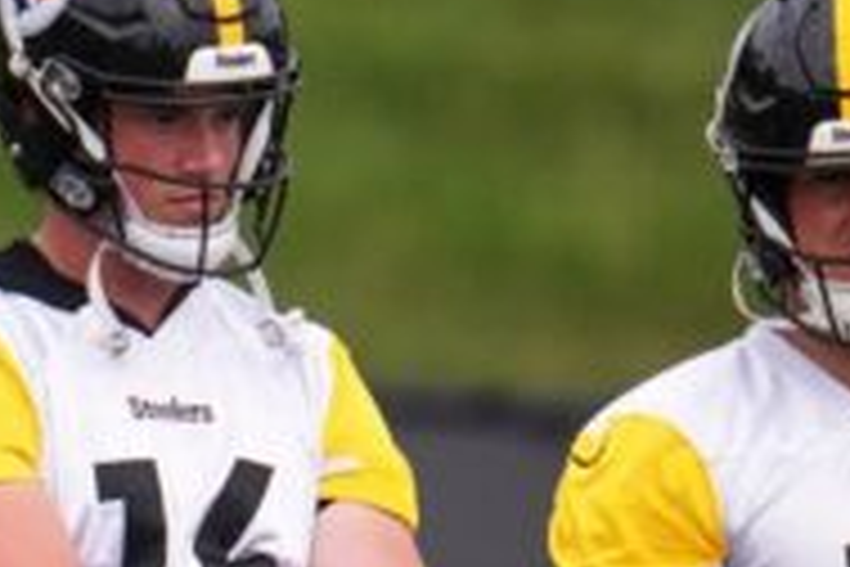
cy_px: 781
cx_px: -220
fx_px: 75833
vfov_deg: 0.4
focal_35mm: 3212
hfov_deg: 0.6
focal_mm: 800
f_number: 5.6
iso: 640
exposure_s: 1/2000
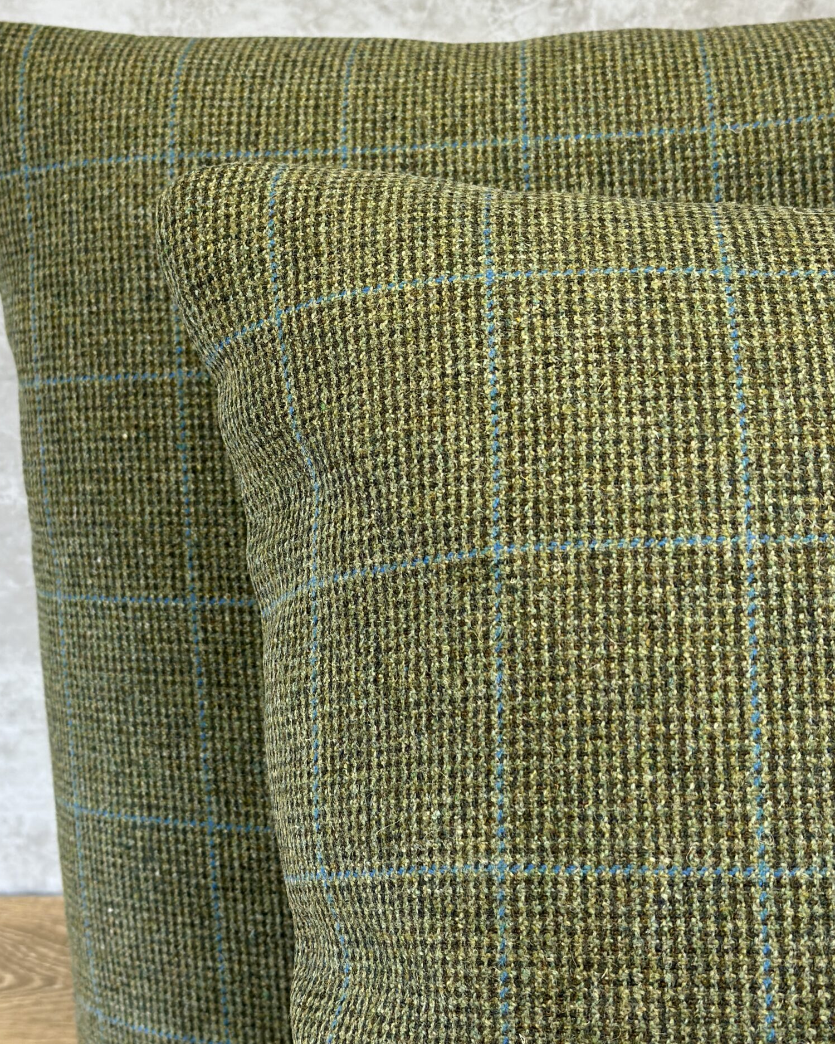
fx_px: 1977
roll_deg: +2.7
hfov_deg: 23.8
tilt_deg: -15.9
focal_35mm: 64
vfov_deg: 29.5
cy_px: 442
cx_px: 366
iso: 125
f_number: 1.78
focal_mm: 6.86
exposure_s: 1/120
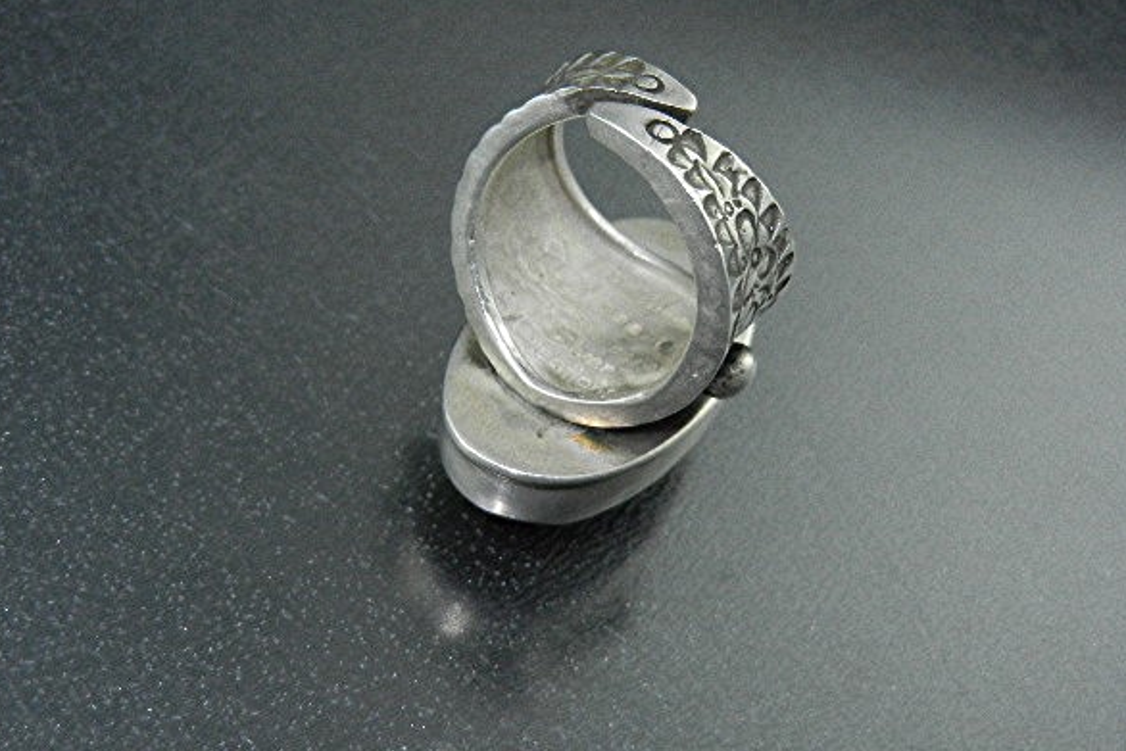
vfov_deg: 20.3
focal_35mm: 67
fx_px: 2096
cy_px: 353
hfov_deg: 30.1
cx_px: 532
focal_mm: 10.6
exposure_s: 1/30
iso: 800
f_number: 8
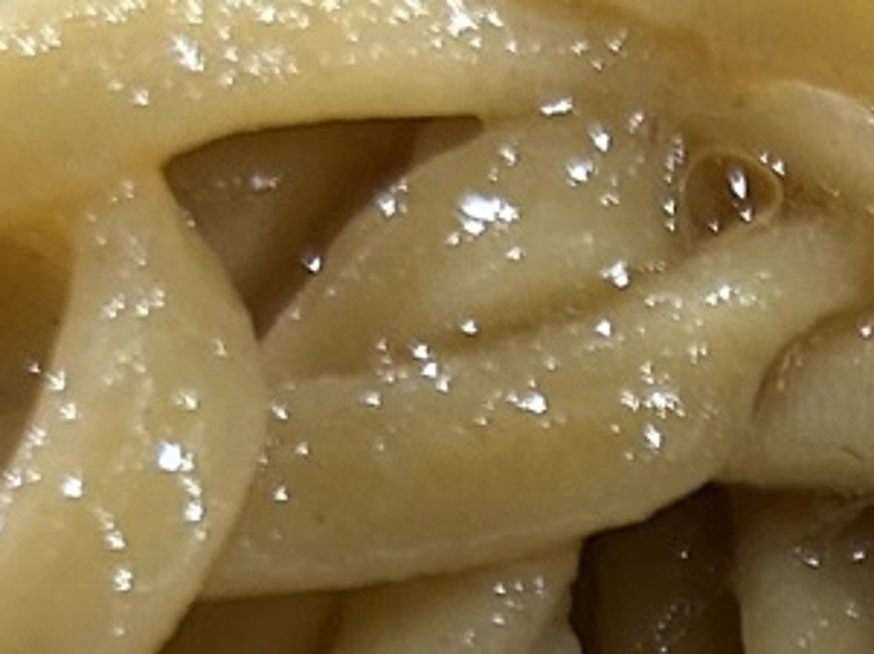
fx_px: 4363
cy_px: 1180
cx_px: 1202
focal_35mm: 173
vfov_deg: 8.3
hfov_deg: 11.1
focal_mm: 5.7
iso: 100
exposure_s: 1/50
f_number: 1.5
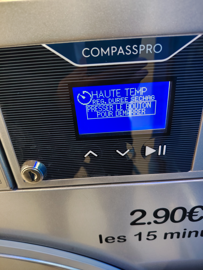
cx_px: 102
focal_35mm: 24
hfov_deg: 56.8
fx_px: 188
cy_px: 135
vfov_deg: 71.6
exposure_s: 1/25
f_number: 1.75
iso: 2025
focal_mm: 5.25
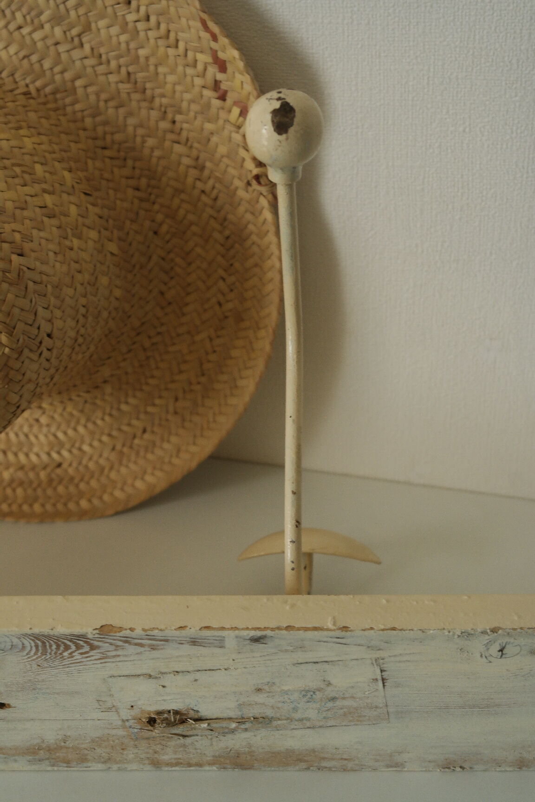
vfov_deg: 37.5
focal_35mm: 53
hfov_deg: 25.5
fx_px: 1181
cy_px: 401
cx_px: 268
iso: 800
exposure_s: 1/50
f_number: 5.6
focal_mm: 35
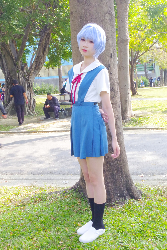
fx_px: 313
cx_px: 84
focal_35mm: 45
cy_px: 125
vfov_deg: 43.6
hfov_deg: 29.9
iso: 2000
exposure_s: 1/50
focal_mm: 30
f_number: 4.5
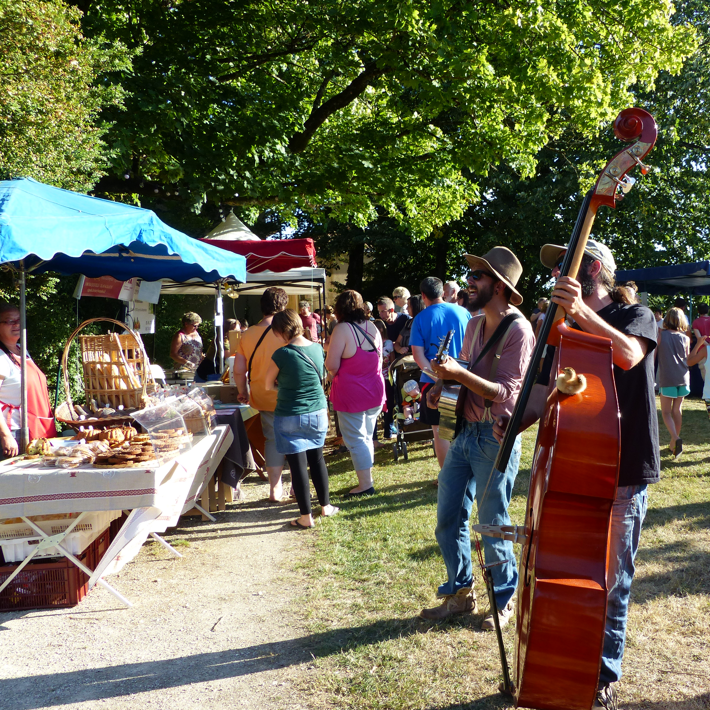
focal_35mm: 37
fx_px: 859
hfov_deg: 44.3
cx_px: 469
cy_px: 355
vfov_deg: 44.9
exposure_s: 1/250
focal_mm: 5.6
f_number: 4
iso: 100
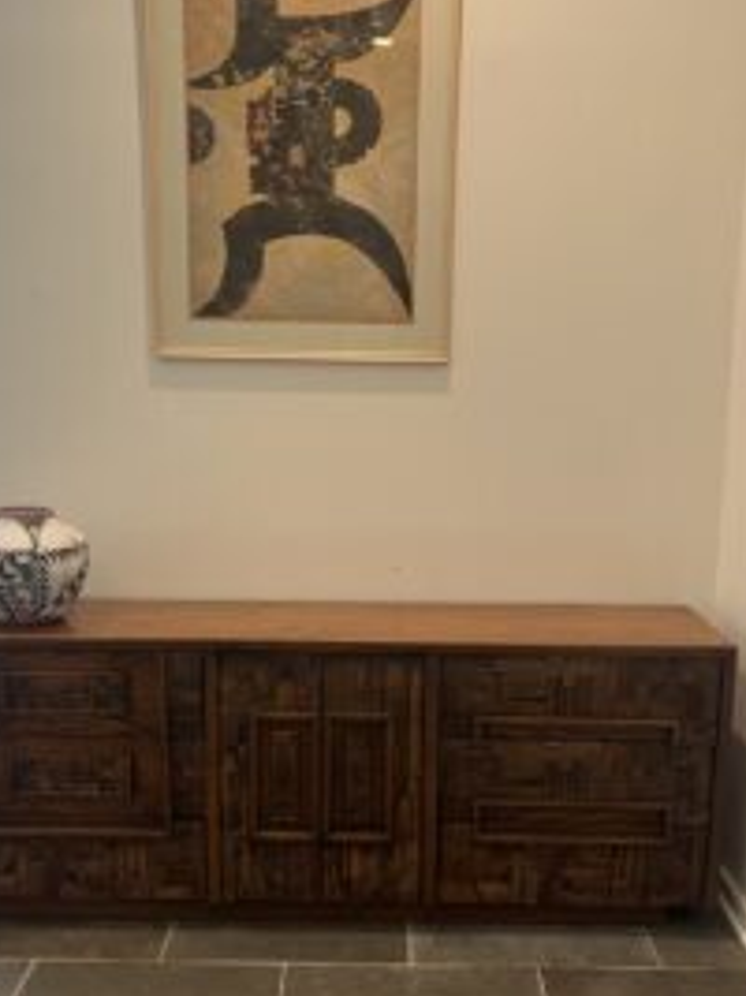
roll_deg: -0.9
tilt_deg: -12.3
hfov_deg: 36.8
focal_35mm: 39
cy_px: 597
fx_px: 1122
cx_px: 351
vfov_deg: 47.6
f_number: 1.6
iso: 125
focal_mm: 5.1
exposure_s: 1/60
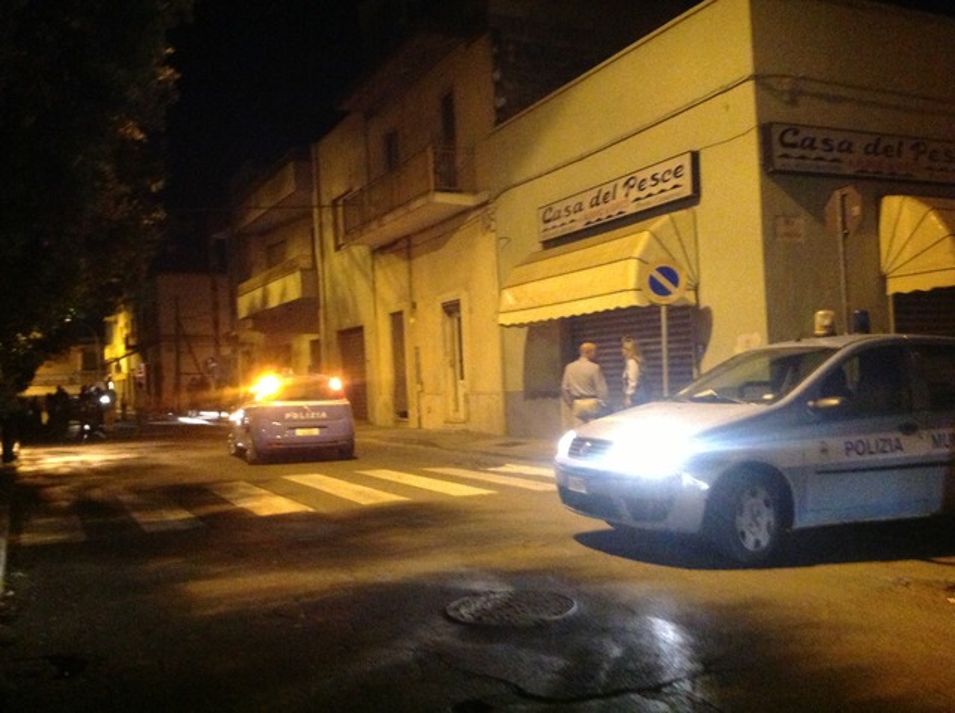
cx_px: 478
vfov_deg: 40.6
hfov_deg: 52.7
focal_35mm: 35
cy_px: 356
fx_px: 964
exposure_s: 1/15
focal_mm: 4.28
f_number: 2.4
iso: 800
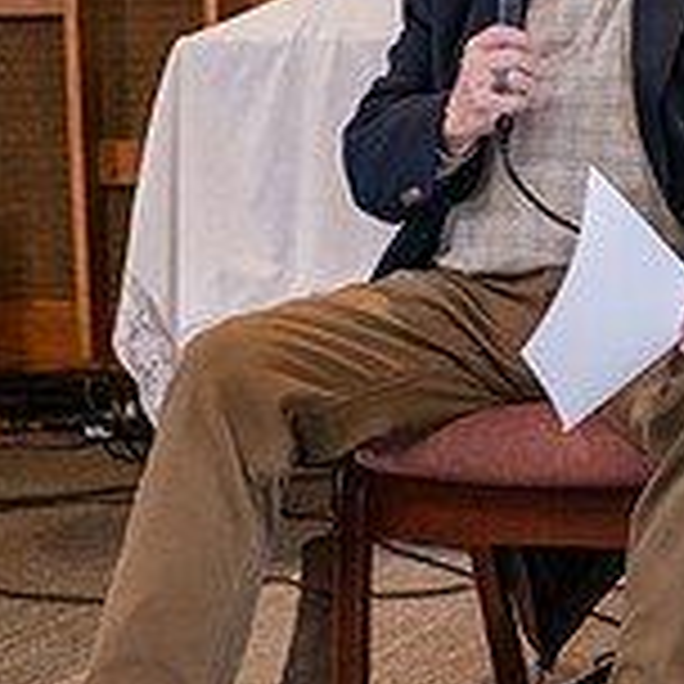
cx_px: 828
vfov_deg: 10.8
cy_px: 164
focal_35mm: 162
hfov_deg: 10.6
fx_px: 3622
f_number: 3.2
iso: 4000
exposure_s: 1/160
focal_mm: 50
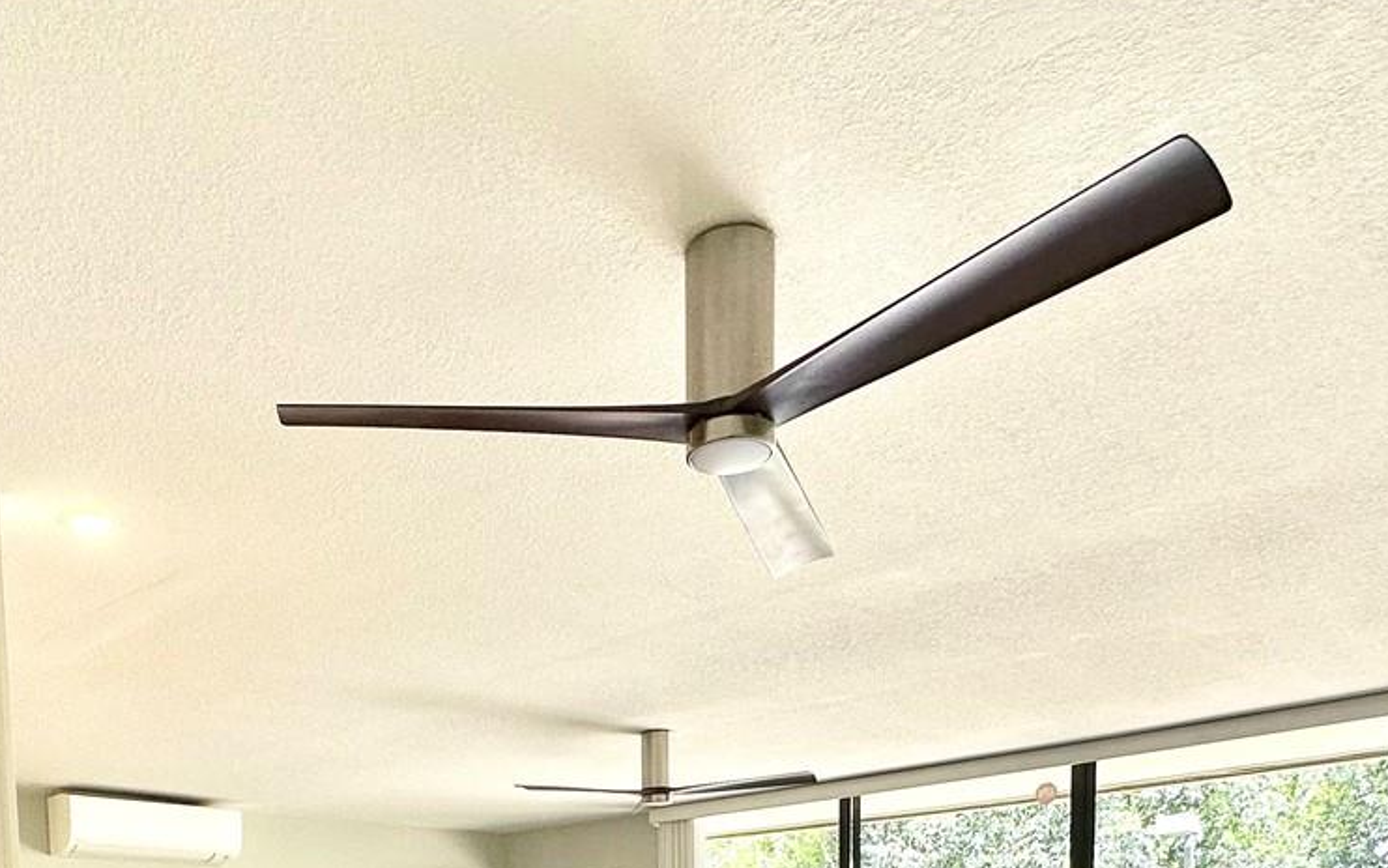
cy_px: 1104
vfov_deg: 31.3
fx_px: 1211
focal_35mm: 32
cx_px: 483
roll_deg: +1.3
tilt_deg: -5.2
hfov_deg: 58.5
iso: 50
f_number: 2.2
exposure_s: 1/99
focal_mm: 2.22
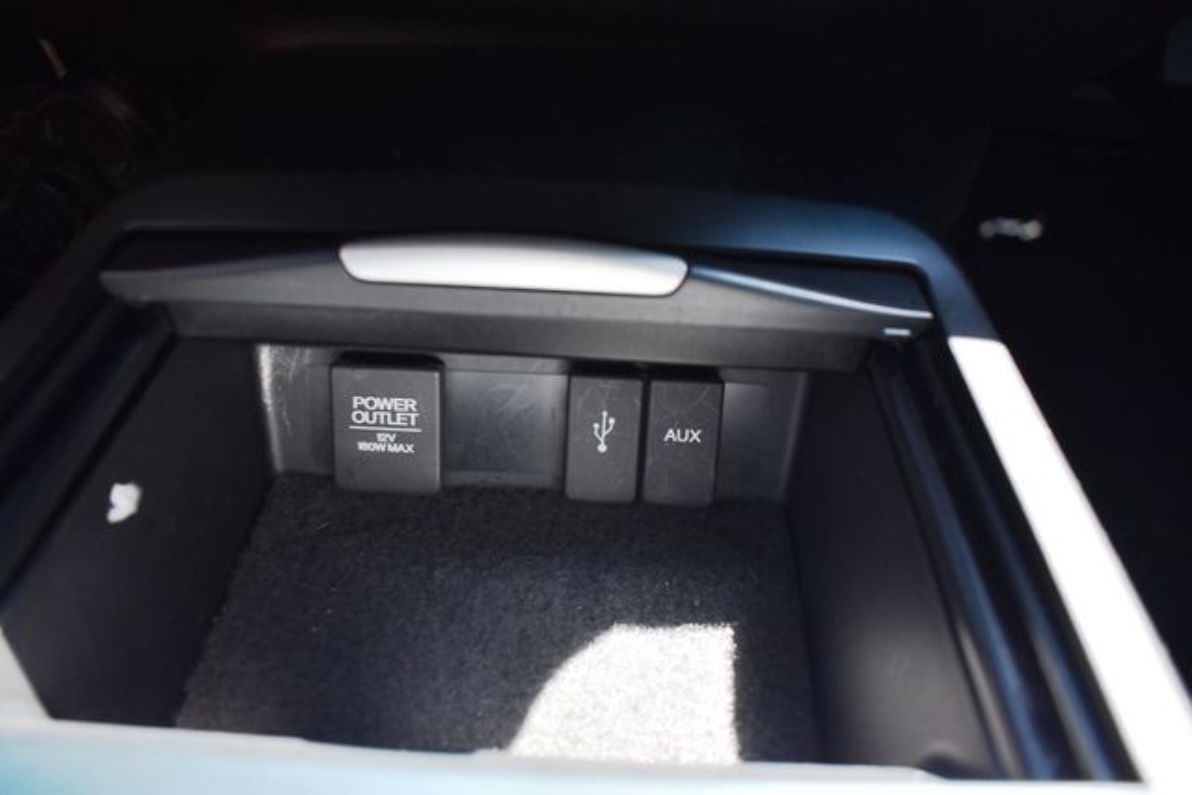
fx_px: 993
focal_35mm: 30
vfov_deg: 43.6
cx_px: 596
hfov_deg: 61.9
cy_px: 398
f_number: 3.5
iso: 800
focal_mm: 20
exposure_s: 1/160
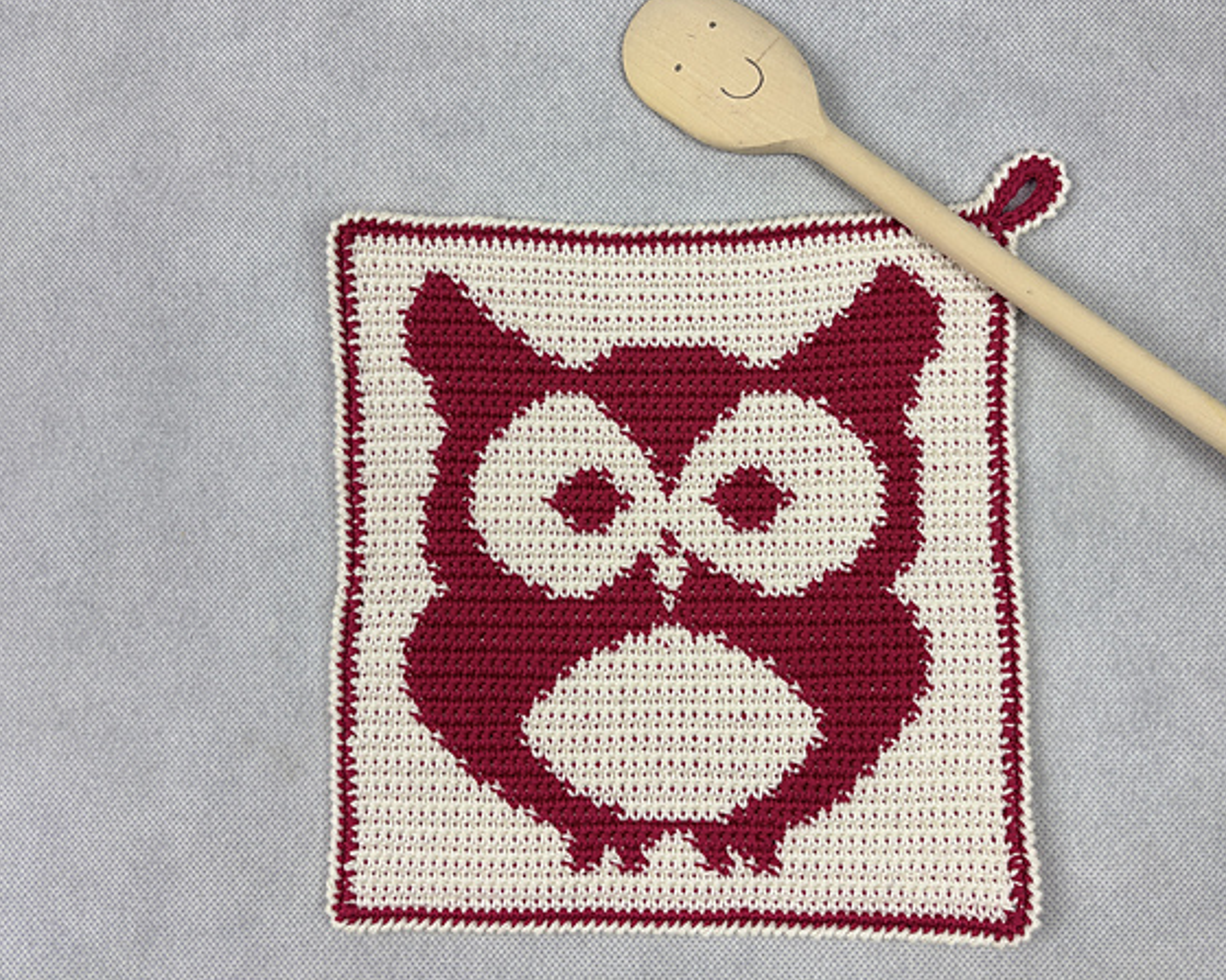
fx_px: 1052
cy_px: 462
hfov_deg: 60.3
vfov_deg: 49.9
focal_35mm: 29
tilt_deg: -85.0
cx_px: 676
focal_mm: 5.96
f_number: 1.6
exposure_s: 1/100
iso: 32
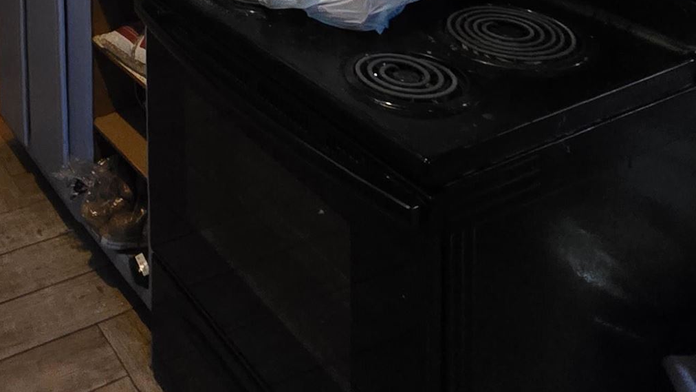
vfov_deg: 21.2
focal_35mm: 43
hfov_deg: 43.4
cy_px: -264
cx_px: 74
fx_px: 793
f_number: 1.9
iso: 1250
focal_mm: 2.2
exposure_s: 1/60
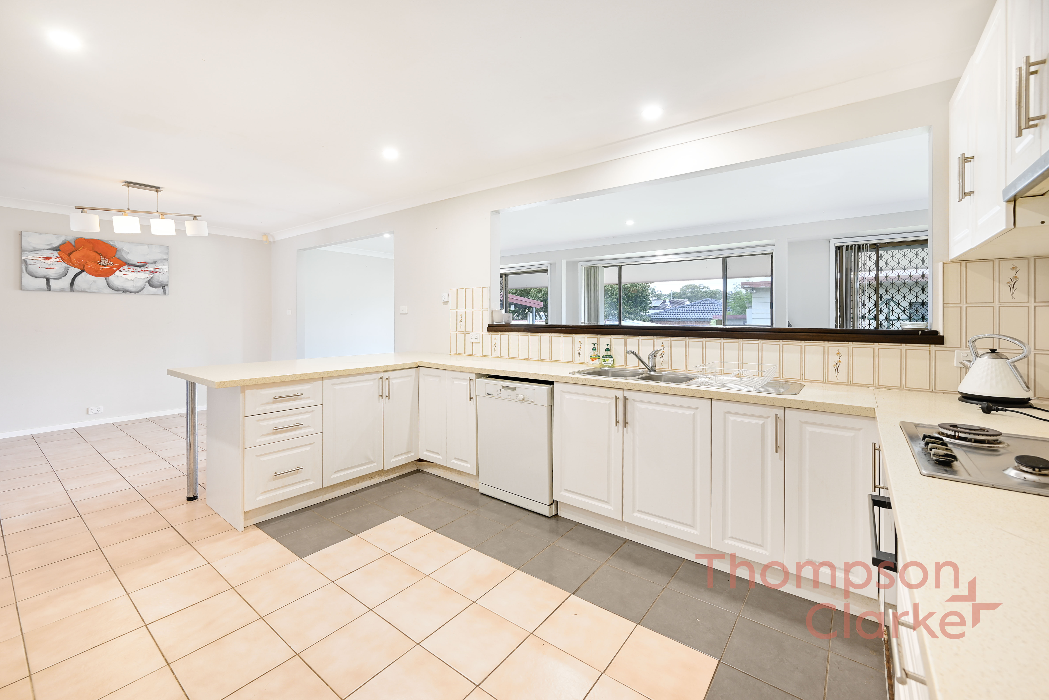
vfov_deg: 81.3
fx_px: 408
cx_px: 524
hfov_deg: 104.2
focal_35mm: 14
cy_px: 350
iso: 100
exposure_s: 1/5
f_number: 7.1
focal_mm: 14
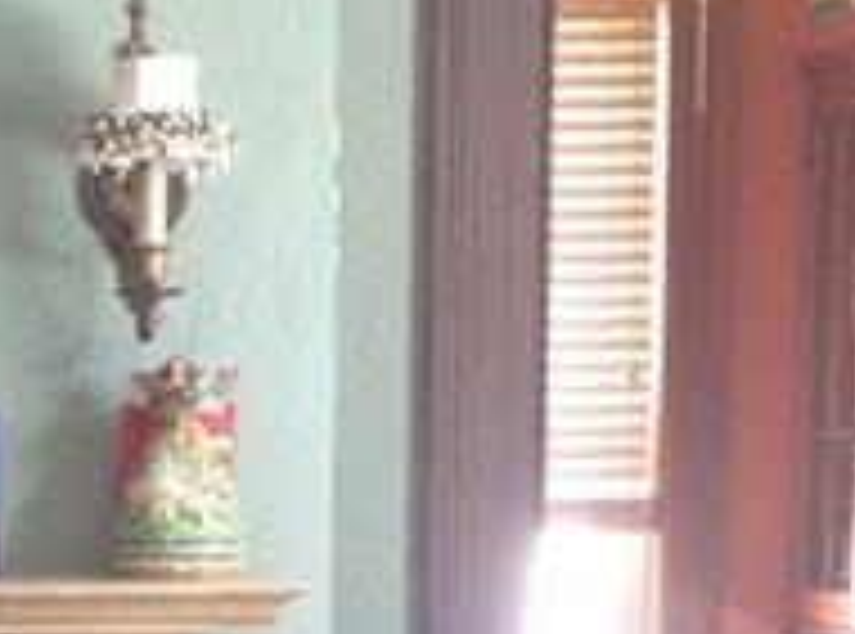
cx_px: -266
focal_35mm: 189
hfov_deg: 10.3
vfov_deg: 7.7
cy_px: 958
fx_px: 4651
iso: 64
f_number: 2.4
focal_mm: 4.28
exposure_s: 1/15
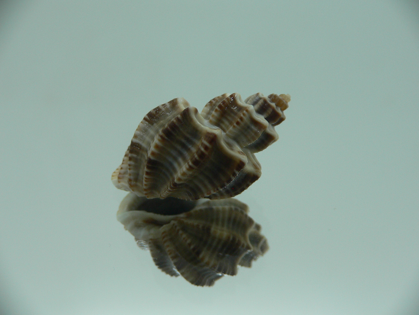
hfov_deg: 52.6
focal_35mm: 35
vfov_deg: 40.7
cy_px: 158
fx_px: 424
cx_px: 210
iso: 80
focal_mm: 4.6
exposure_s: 1/60
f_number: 2.8
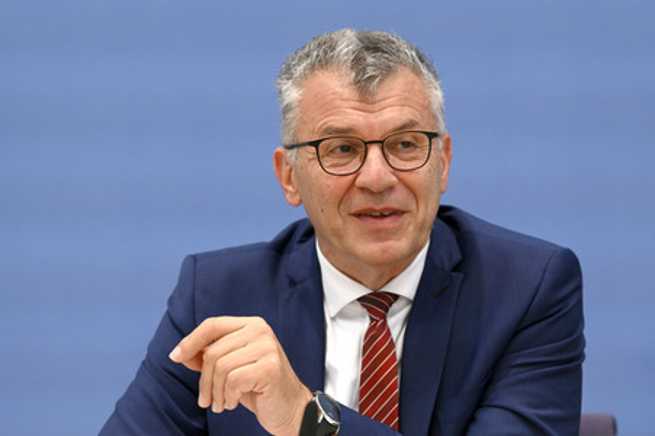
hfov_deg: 15.2
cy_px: 218
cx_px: 328
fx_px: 2454
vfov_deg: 10.1
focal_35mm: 135
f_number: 5.6
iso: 3200
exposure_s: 1/640
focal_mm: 135
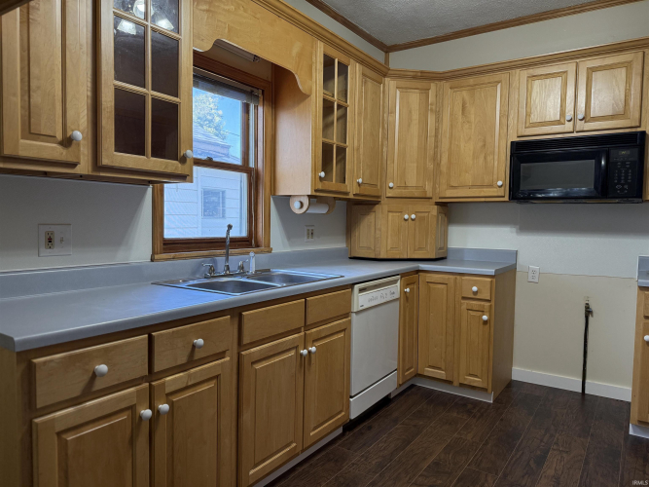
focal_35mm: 24
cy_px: 244
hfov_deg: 71.6
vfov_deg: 56.8
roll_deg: -1.2
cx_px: 324
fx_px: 450
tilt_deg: -3.2
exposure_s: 1/120
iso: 250
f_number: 1.78
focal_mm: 6.76
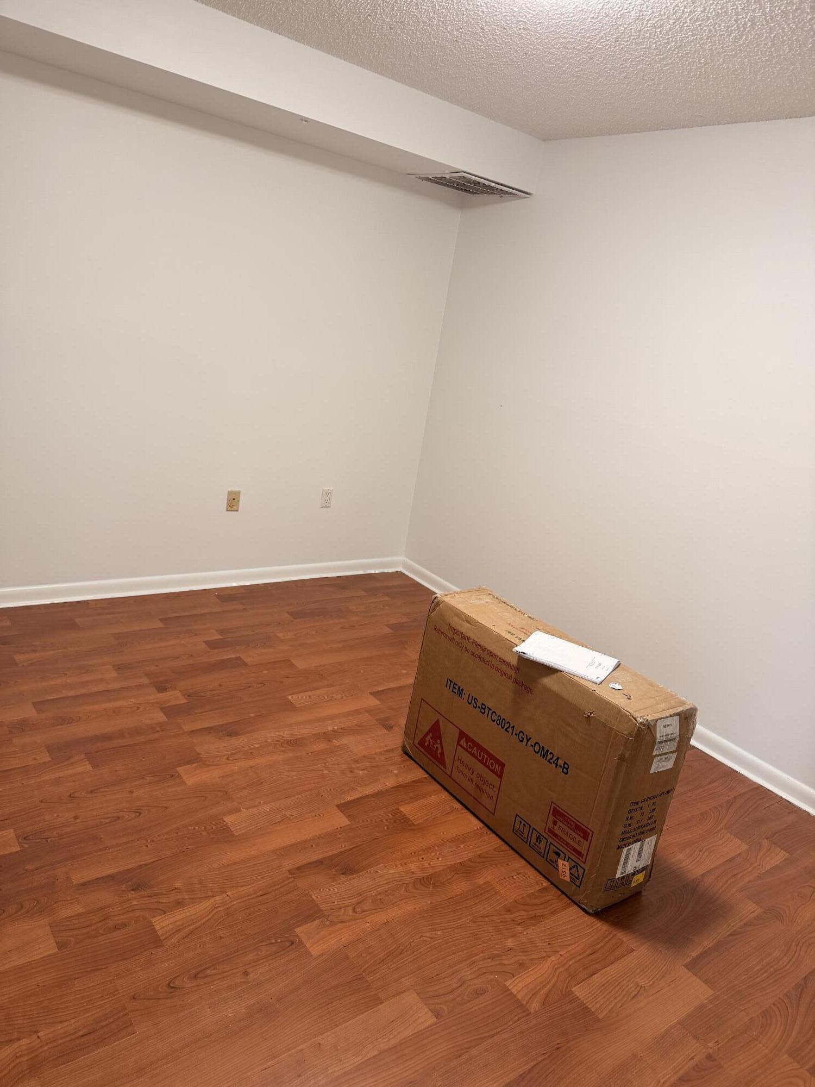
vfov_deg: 71.6
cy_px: 544
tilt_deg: -16.4
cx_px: 408
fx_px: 753
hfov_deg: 56.8
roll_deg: -9.5
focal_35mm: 24
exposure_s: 1/60
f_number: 1.78
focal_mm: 6.76
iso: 200
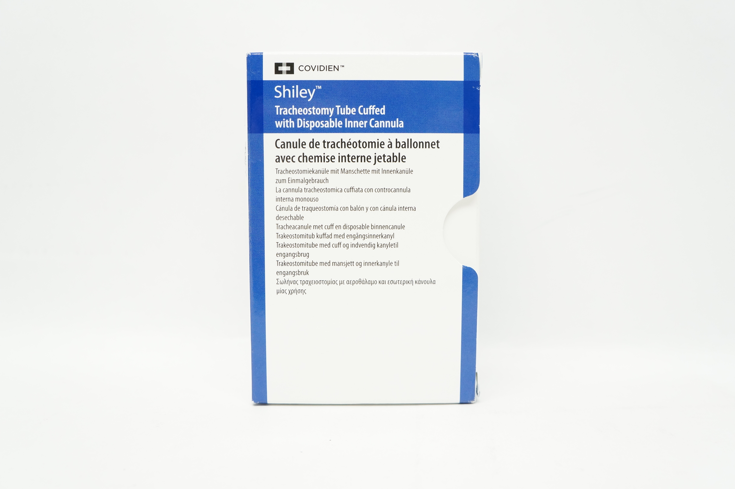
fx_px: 673
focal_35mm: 33
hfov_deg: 57.3
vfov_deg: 39.9
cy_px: 244
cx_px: 368
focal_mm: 22
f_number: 5.6
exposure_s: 1/125
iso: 800
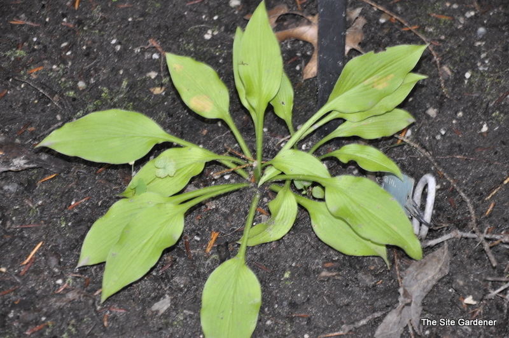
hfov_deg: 15.2
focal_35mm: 135
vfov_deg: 10.1
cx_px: 254
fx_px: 1907
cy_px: 169
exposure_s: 1/60
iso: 800
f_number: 5.6
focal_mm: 90
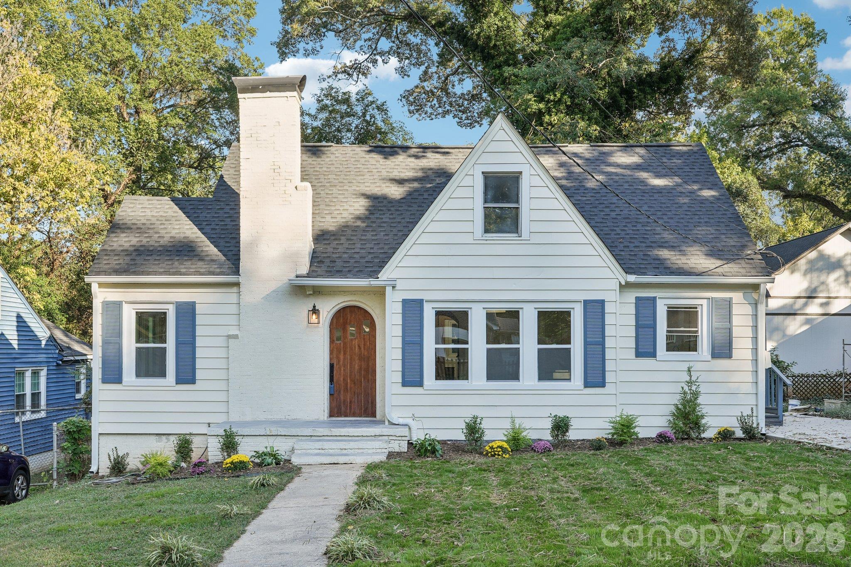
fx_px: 827
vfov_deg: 37.8
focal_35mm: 35
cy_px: 284
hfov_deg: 54.4
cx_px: 426
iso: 100
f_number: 8
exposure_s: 1/40
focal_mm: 35
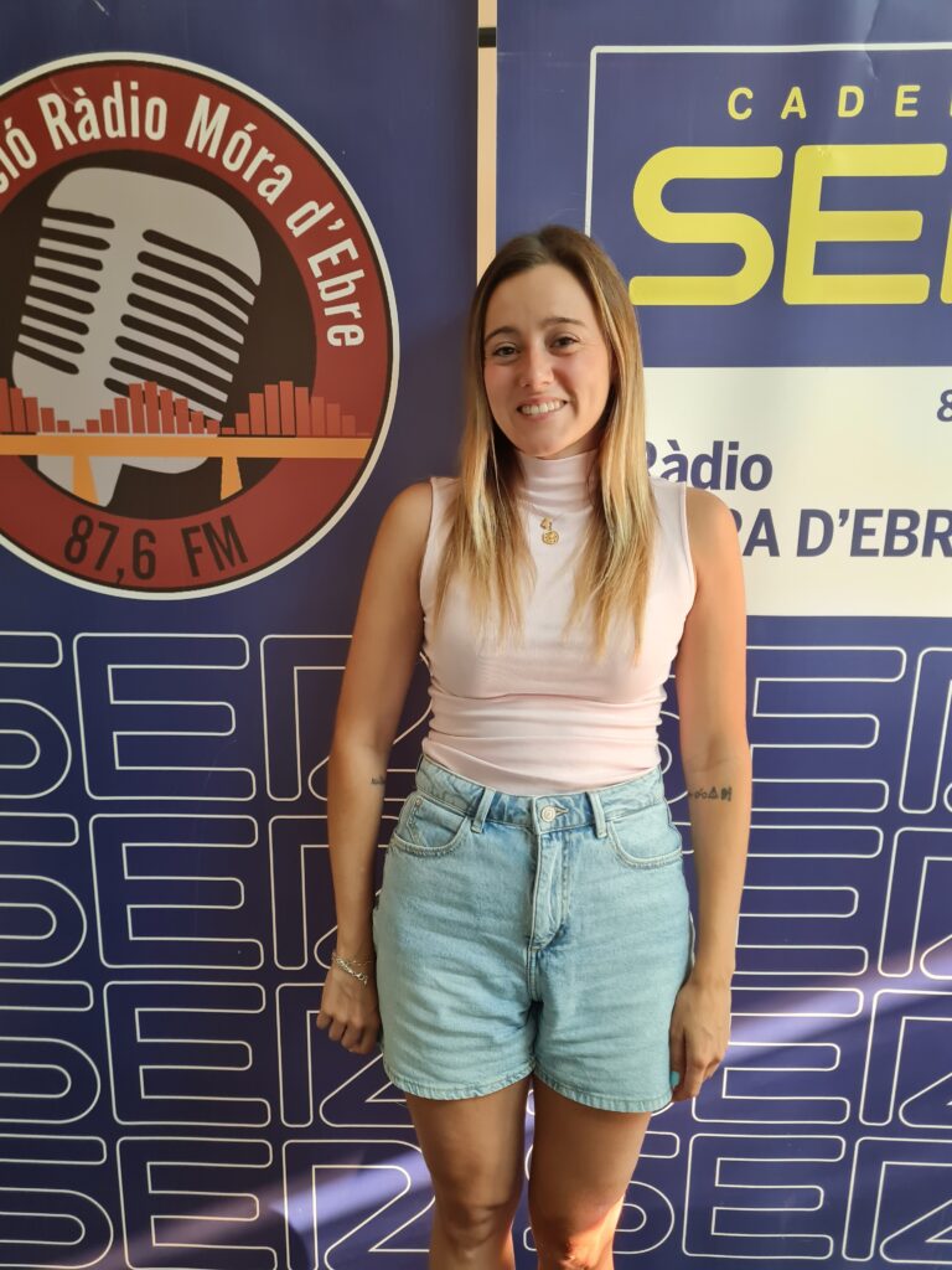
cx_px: 476
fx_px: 953
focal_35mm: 26
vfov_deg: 67.3
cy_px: 635
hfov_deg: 53.1
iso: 250
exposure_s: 1/100
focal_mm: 5.4
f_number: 1.8
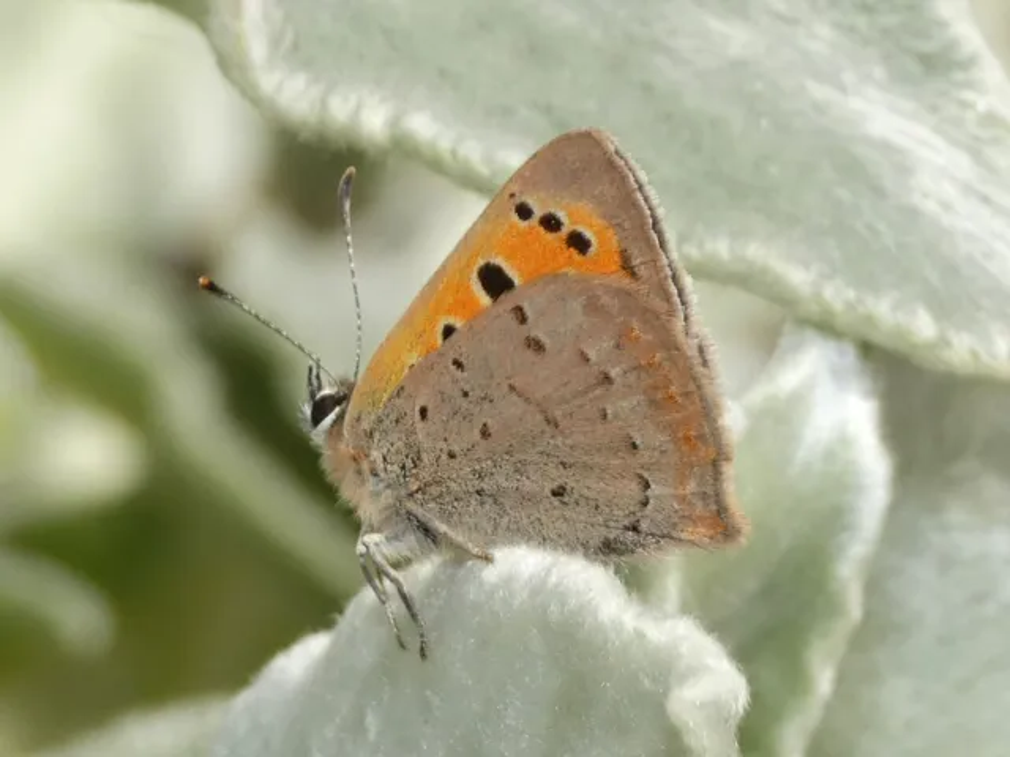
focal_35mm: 132
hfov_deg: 14.9
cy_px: 378
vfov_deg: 11.2
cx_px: 505
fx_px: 3851
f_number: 5.2
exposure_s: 1/160
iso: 80
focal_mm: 23.7
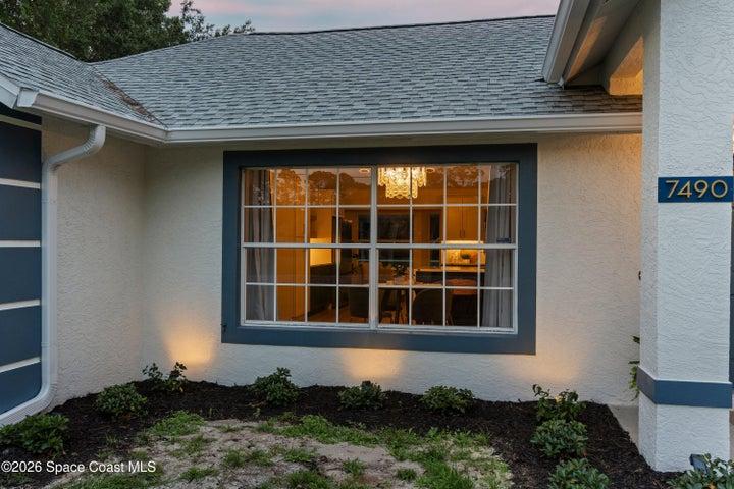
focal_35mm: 28
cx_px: 367
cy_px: 244
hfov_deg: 65.5
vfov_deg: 46.4
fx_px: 571
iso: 100
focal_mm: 28
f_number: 9
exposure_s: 1/1.67
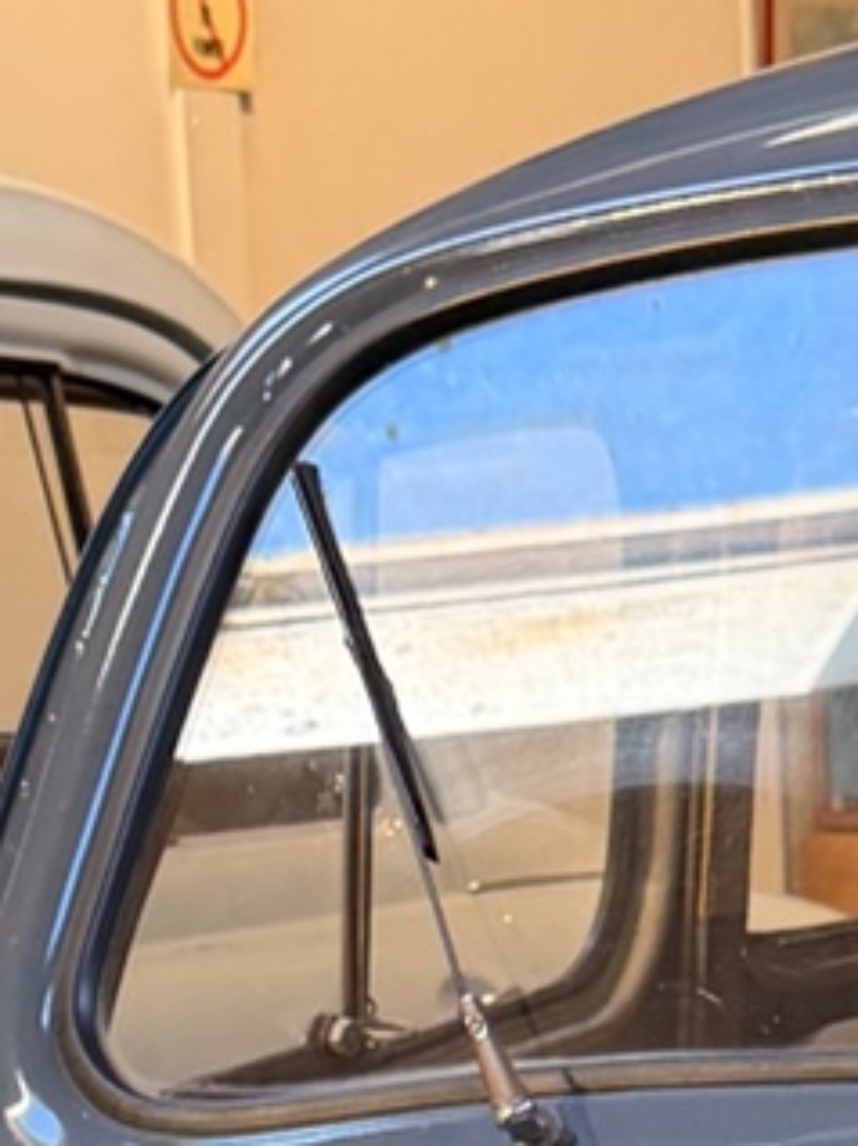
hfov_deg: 9.8
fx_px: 4997
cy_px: 2097
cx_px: 681
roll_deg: +2.0
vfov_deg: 12.0
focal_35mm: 151
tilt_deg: -19.1
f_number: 1.78
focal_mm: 6.76
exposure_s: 1/100
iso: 160
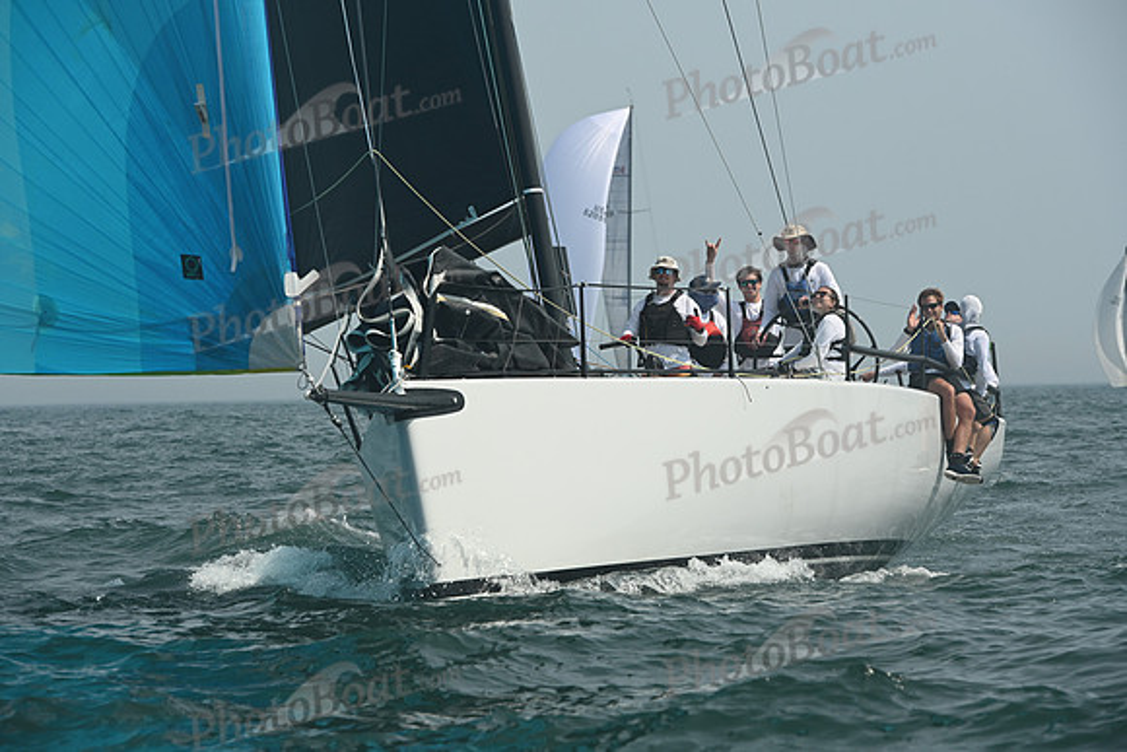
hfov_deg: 12.1
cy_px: 376
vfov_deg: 8.1
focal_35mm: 170
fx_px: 5323
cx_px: 564
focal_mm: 170
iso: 320
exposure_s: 1/1250
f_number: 8
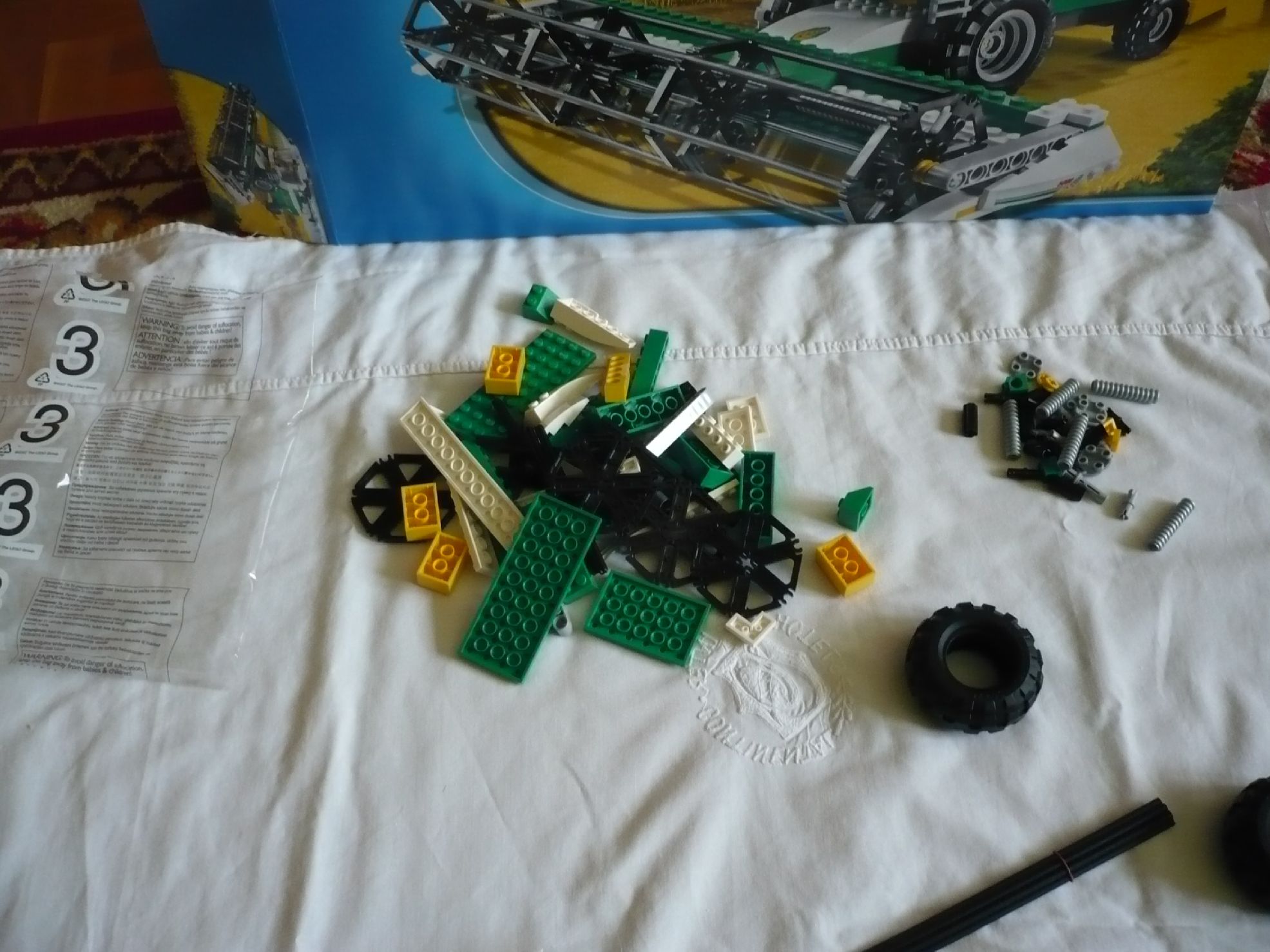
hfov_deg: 52.6
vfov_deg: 40.7
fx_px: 1284
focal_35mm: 35
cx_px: 635
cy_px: 476
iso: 250
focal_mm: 5.8
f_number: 2.8
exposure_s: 1/125
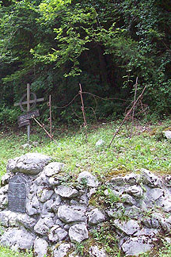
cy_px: 132
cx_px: -1
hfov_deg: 24.8
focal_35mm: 52
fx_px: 370
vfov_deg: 38.2
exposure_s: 1/128
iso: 281
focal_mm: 6
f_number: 2.7
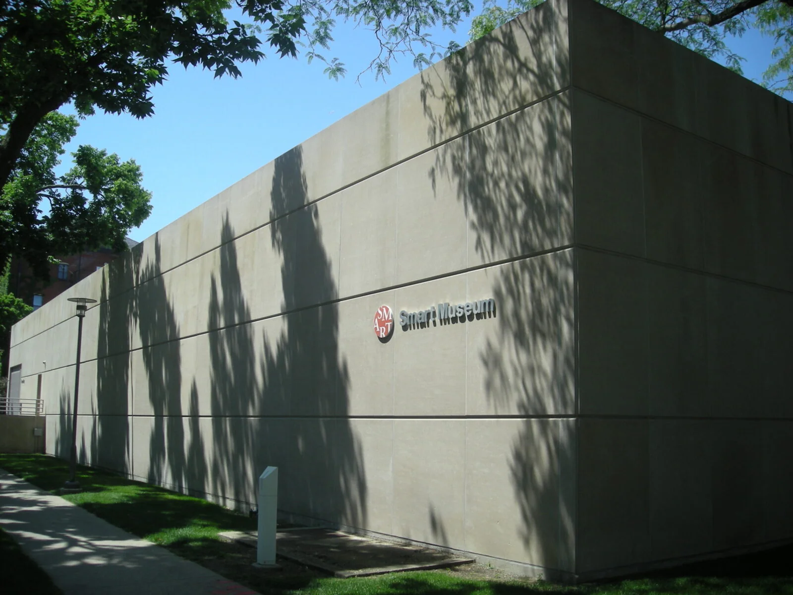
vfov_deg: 40.7
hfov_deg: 52.6
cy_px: 298
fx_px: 802
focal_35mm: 35
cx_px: 396
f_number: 5.7
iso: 50
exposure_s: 1/165
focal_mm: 5.7
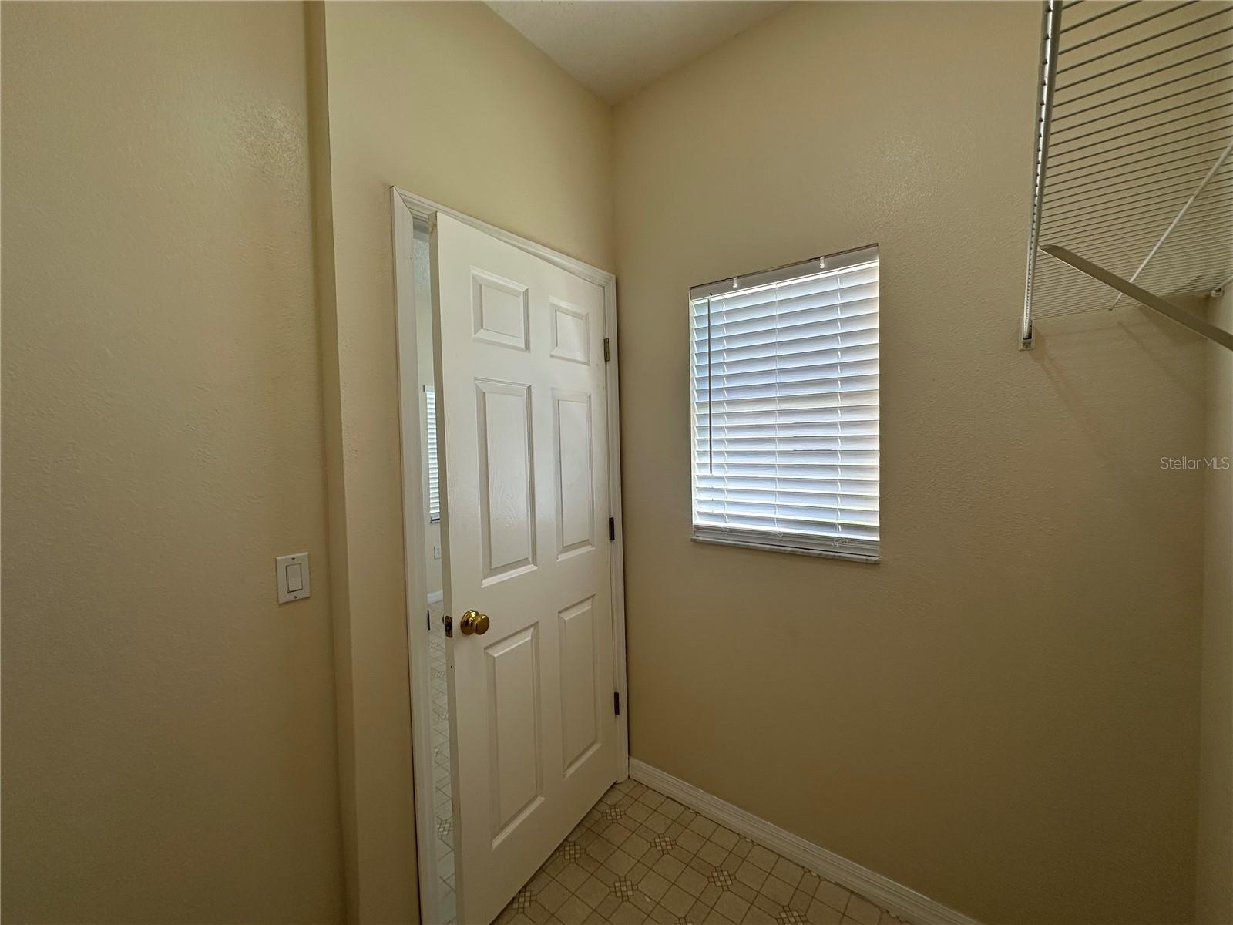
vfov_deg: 85.7
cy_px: 462
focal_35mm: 14
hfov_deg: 102.1
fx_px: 499
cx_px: 616
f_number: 2.2
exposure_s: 1/167
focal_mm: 2.22
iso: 40
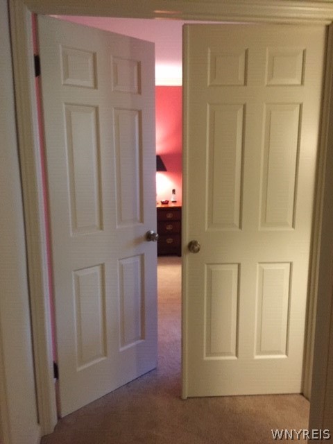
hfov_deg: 48.2
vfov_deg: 61.7
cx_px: 166
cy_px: 222
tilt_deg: -7.8
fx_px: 372
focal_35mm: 29
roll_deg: +0.9
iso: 250
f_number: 2.2
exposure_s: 1/15
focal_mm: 4.15
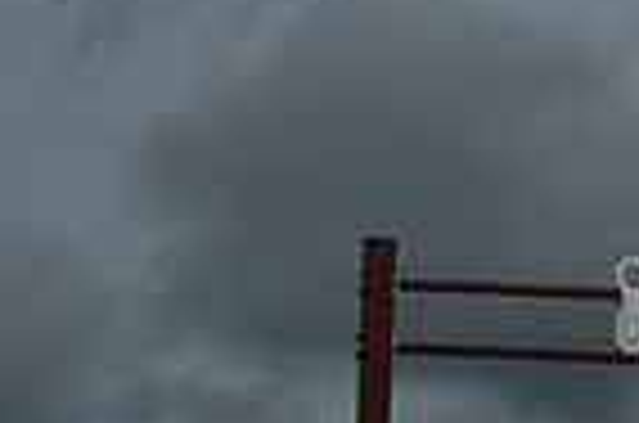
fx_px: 3259
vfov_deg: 7.4
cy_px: 261
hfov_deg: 11.0
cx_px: 796
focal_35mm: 184
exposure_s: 1/200
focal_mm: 30
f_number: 29
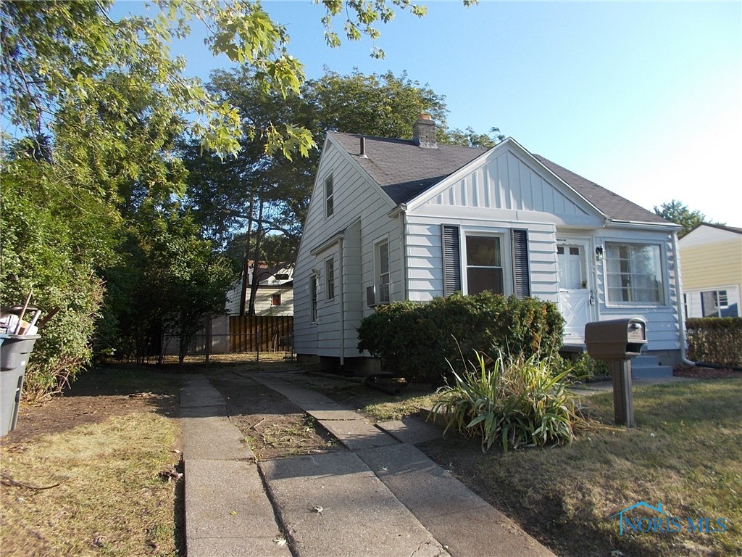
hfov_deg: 67.3
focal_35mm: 26
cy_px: 278
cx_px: 371
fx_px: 557
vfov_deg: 53.1
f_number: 3.2
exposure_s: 1/400
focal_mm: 4.6
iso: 80
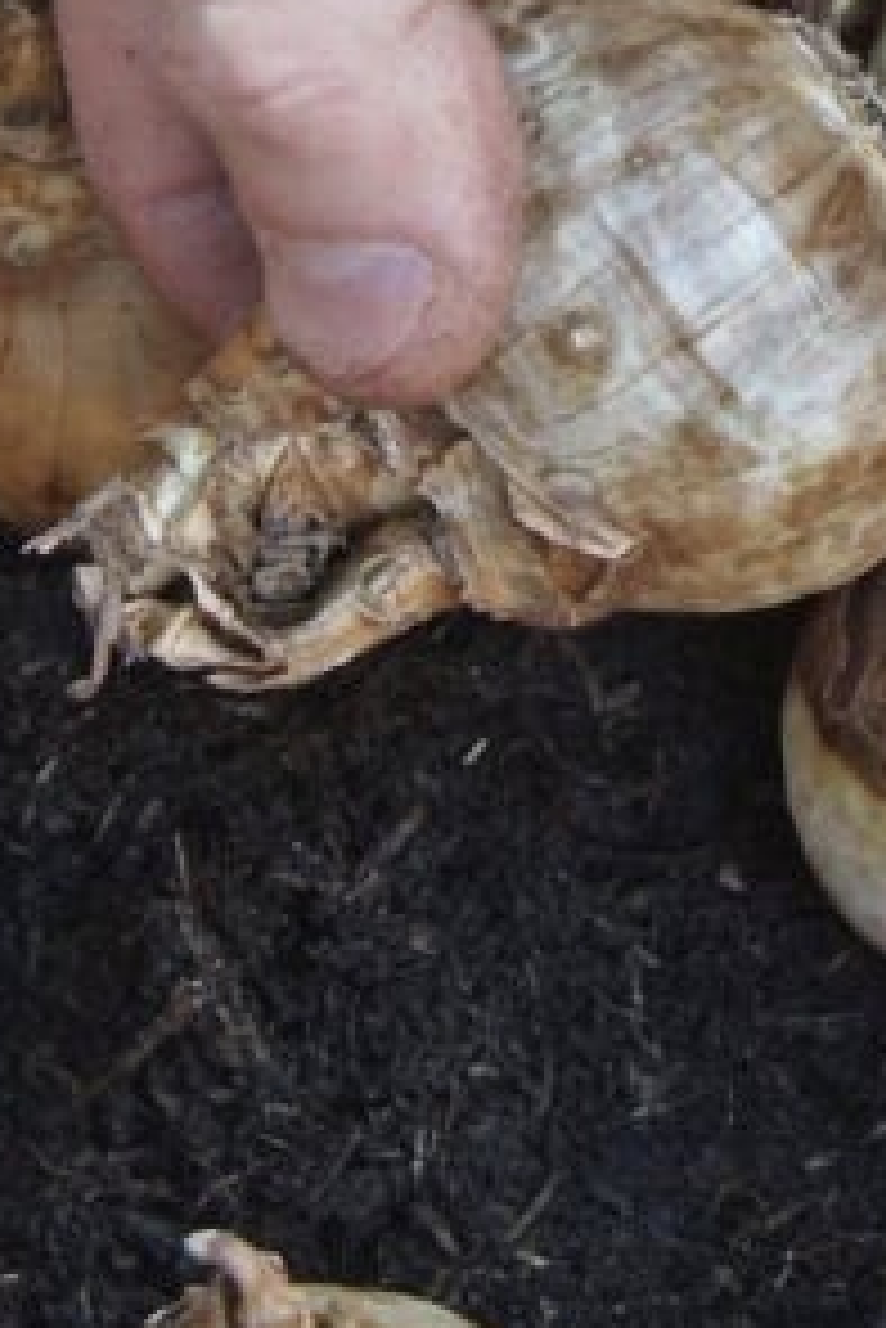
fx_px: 11246
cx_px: 1619
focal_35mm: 305
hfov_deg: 4.5
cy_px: 957
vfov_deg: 6.7
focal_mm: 50
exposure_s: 1/60
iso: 200
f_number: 5.6
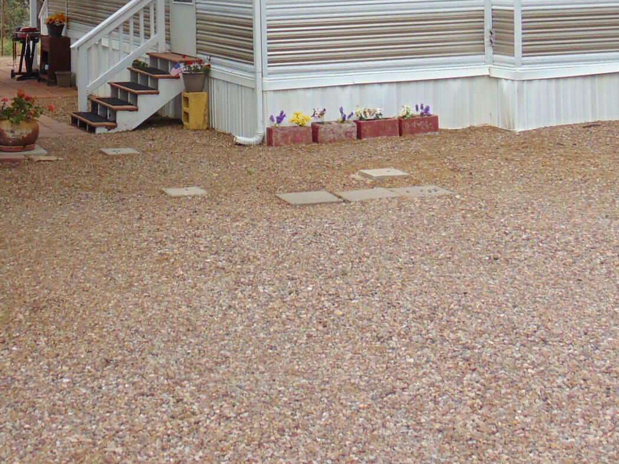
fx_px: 1323
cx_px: 160
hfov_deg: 26.0
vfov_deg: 19.0
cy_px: -54
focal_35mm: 74
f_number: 3.1
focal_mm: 5.4
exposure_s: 1/80
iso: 80
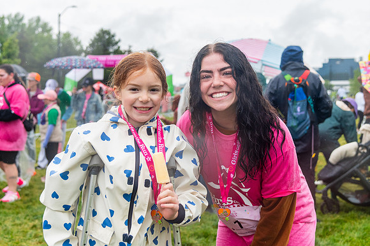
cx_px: 185
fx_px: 513
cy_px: 93
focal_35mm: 50
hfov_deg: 39.7
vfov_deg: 26.9
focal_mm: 40
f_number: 4
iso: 1600
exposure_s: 1/3200
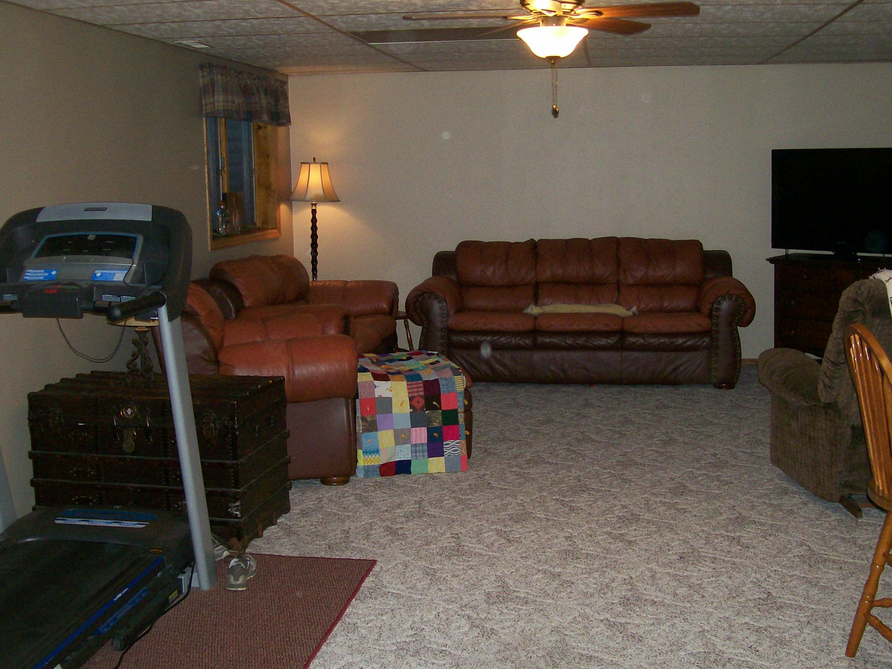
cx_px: 446
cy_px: 329
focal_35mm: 42
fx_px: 1082
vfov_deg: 34.3
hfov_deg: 44.8
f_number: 2.7
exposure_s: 1/64
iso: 140
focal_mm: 6
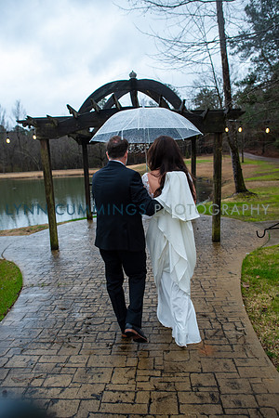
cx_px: 140
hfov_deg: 53.1
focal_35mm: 24
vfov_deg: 73.7
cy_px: 209
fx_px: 279
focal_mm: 24
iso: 640
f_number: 3.2
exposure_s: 1/160
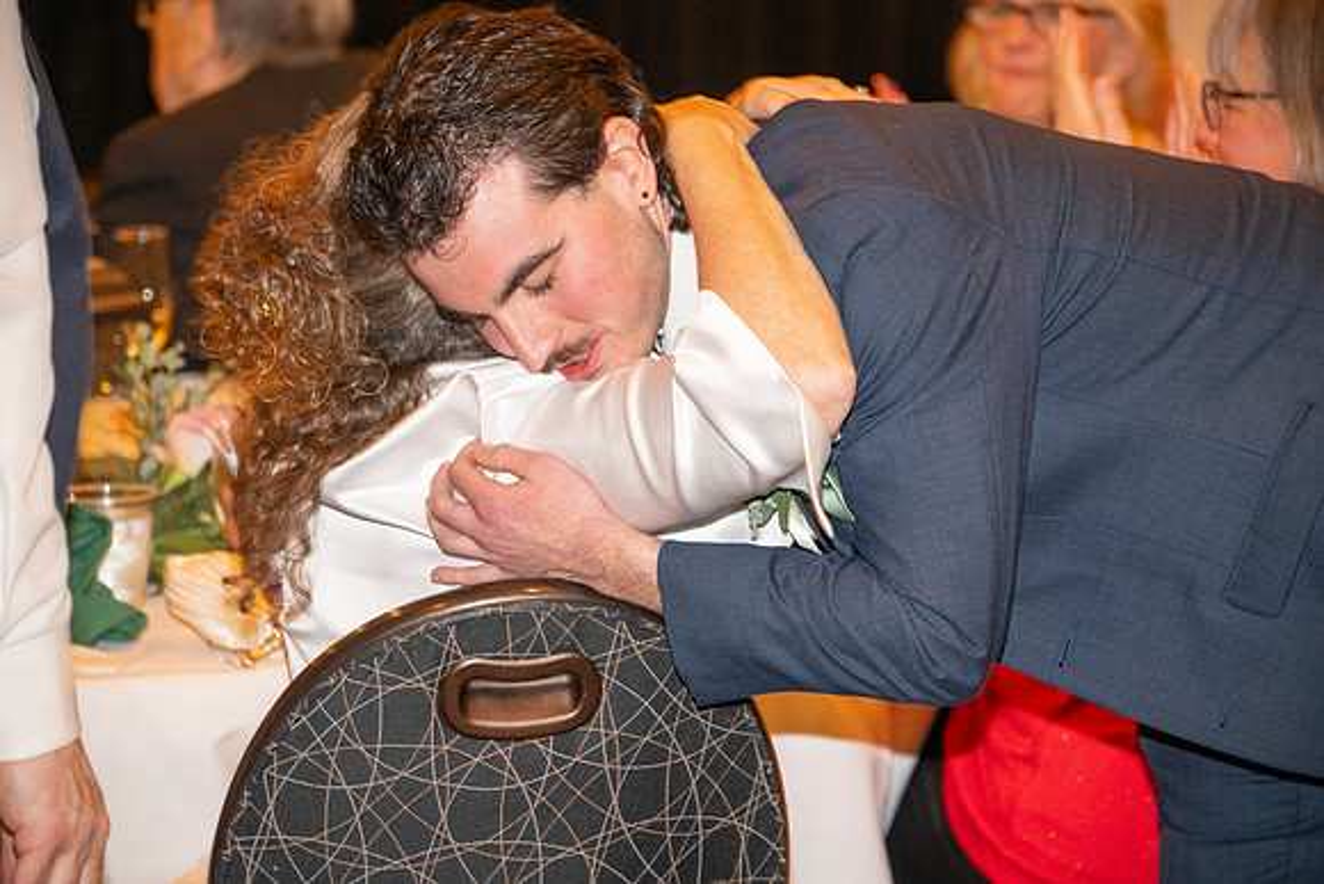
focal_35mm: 170
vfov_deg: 8.1
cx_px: 662
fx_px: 6253
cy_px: 442
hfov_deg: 12.1
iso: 2000
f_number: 5.6
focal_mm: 170
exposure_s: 1/60
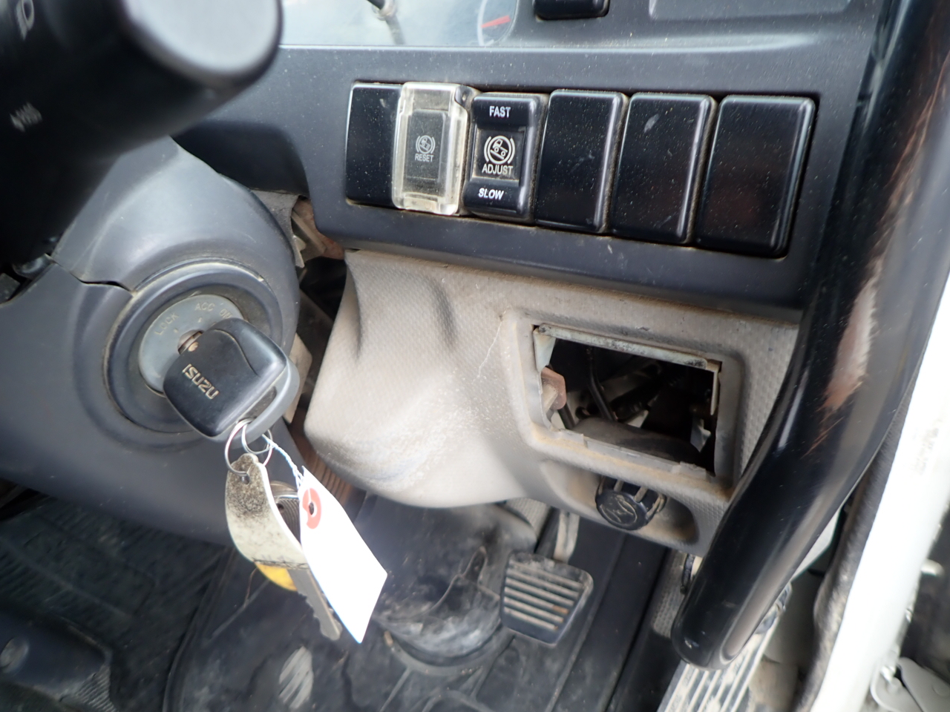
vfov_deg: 54.9
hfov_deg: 69.4
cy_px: 356
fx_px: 686
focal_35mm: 25
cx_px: 475
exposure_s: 1/80
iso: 100
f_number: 2
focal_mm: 4.5
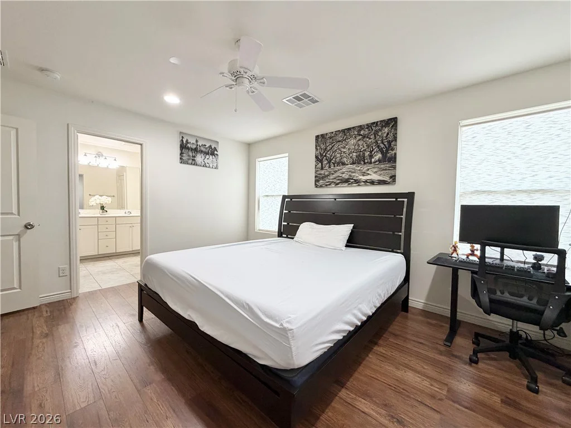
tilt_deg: -2.5
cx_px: 286
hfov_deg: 102.1
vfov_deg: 85.7
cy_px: 214
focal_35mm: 14
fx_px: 231
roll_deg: -1.2
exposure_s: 1/120
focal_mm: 2.22
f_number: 2.2
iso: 250
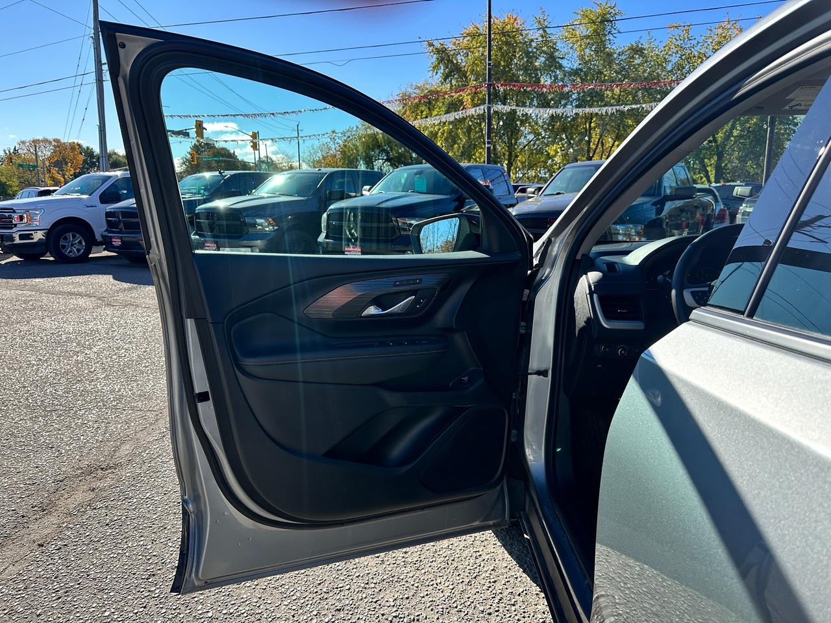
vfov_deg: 56.8
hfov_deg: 71.6
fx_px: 576
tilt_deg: -11.2
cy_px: 312
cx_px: 416
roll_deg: -0.7
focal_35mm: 24
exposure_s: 1/1721
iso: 80
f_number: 1.78
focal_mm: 6.86
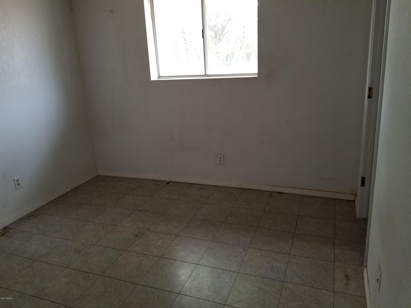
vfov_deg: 53.1
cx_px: 206
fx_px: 309
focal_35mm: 26
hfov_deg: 67.3
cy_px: 154
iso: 200
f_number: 1.7
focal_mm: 4.25
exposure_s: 1/30
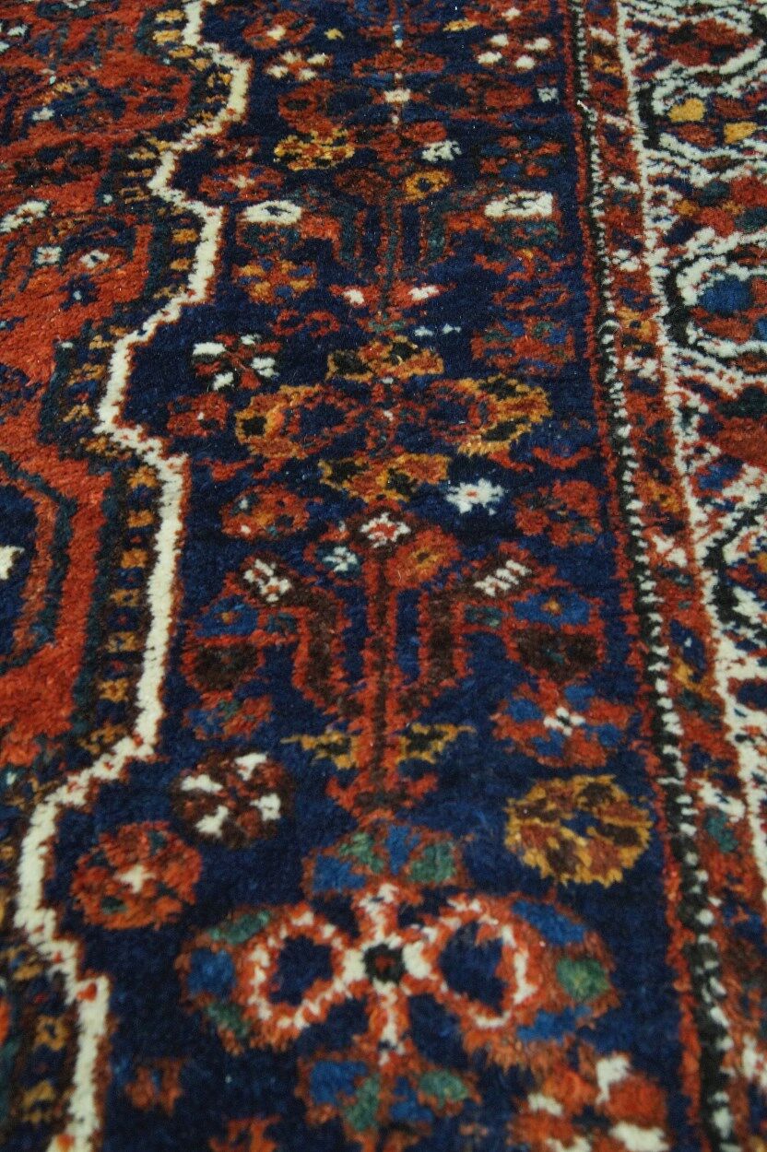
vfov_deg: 49.6
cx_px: 384
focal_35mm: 39
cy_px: 576
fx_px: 1248
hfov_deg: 34.2
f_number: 8
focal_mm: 26
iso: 800
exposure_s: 1/15
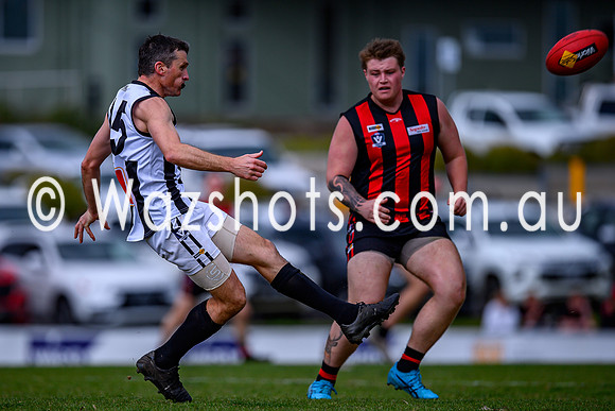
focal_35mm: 585
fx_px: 9995
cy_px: 240
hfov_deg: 3.5
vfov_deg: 2.4
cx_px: 255
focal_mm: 500
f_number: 4
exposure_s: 1/1600
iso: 125
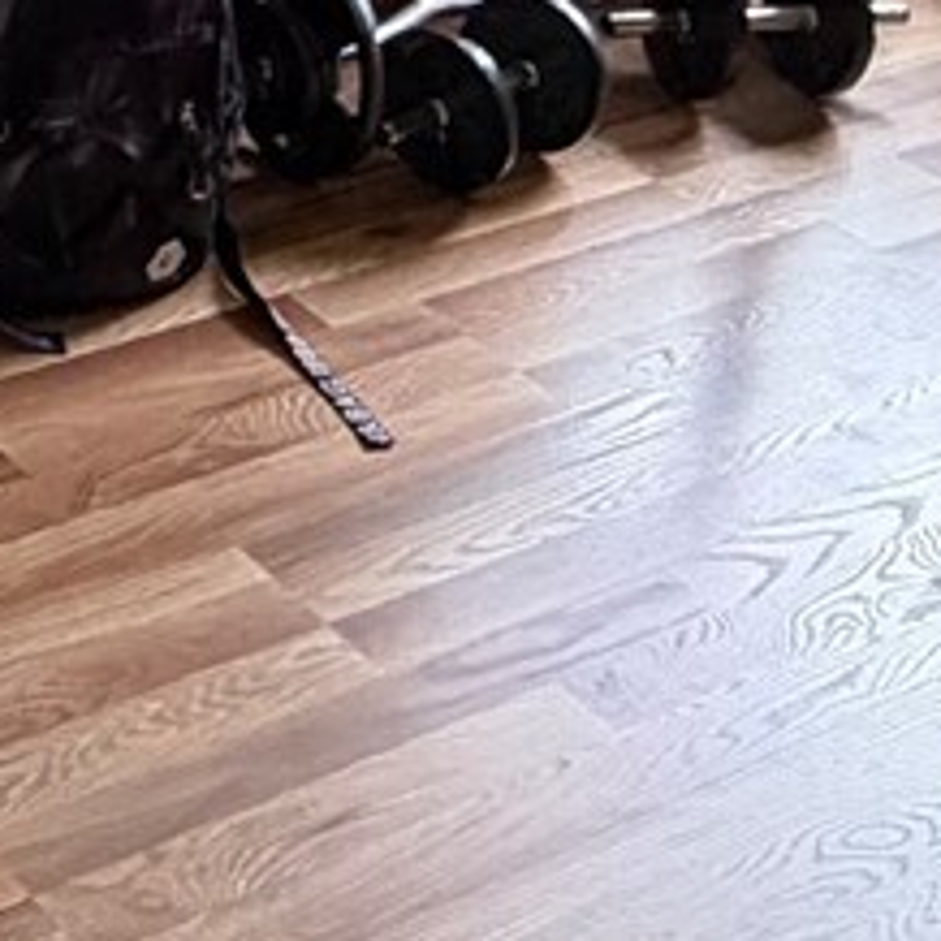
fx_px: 2799
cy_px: -527
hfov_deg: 17.6
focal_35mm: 91
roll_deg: -2.3
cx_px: -376
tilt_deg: -15.2
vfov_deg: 17.0
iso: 320
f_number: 2.2
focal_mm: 2.22
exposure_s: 1/77
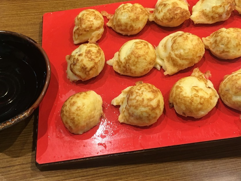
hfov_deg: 44.8
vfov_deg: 34.3
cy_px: 82
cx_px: 116
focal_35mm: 42
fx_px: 292
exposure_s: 1/15
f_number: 2.2
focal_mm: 4.15
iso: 80
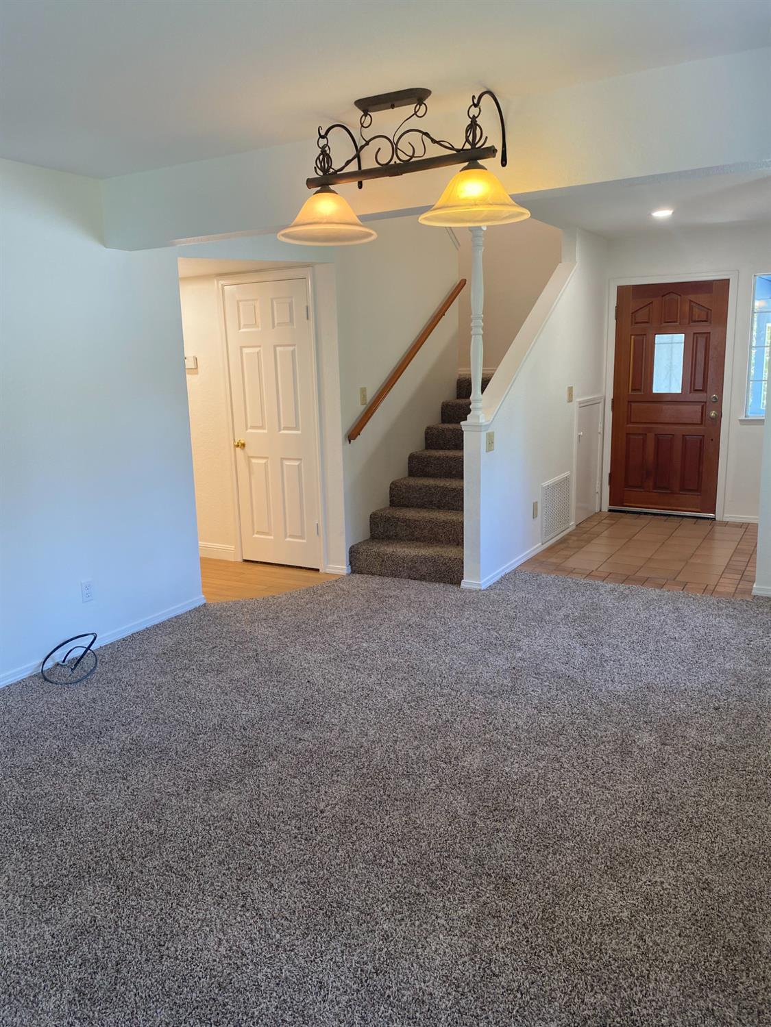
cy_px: 514
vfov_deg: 67.3
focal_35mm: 26
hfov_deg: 53.1
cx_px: 386
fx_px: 772
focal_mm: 4.25
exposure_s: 1/60
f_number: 1.8
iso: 80
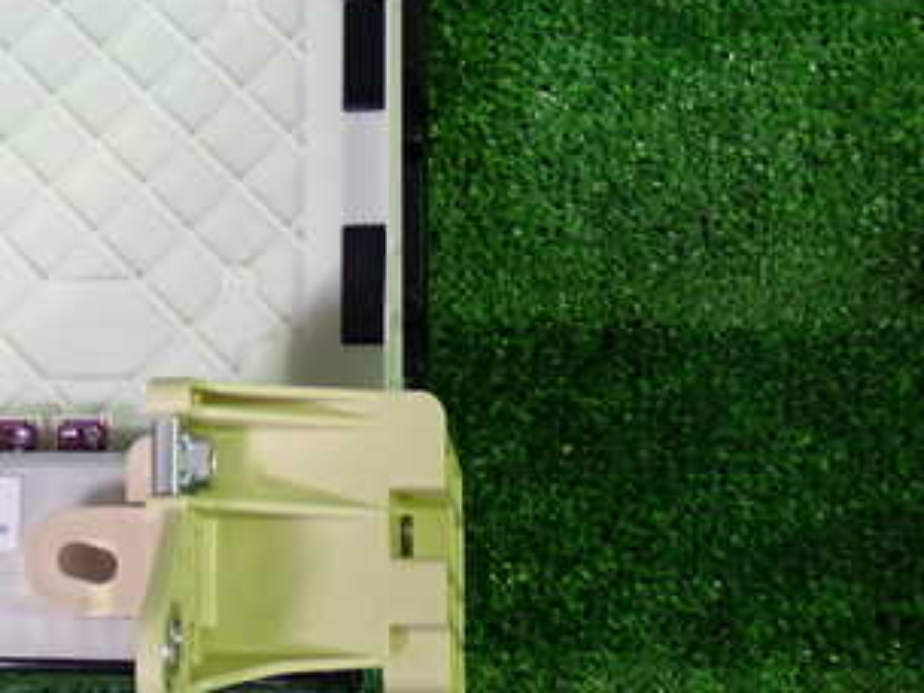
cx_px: 85
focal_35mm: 81
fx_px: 2162
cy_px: 210
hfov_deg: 23.5
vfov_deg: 18.1
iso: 500
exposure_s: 1/40
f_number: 2.8
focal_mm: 7.31
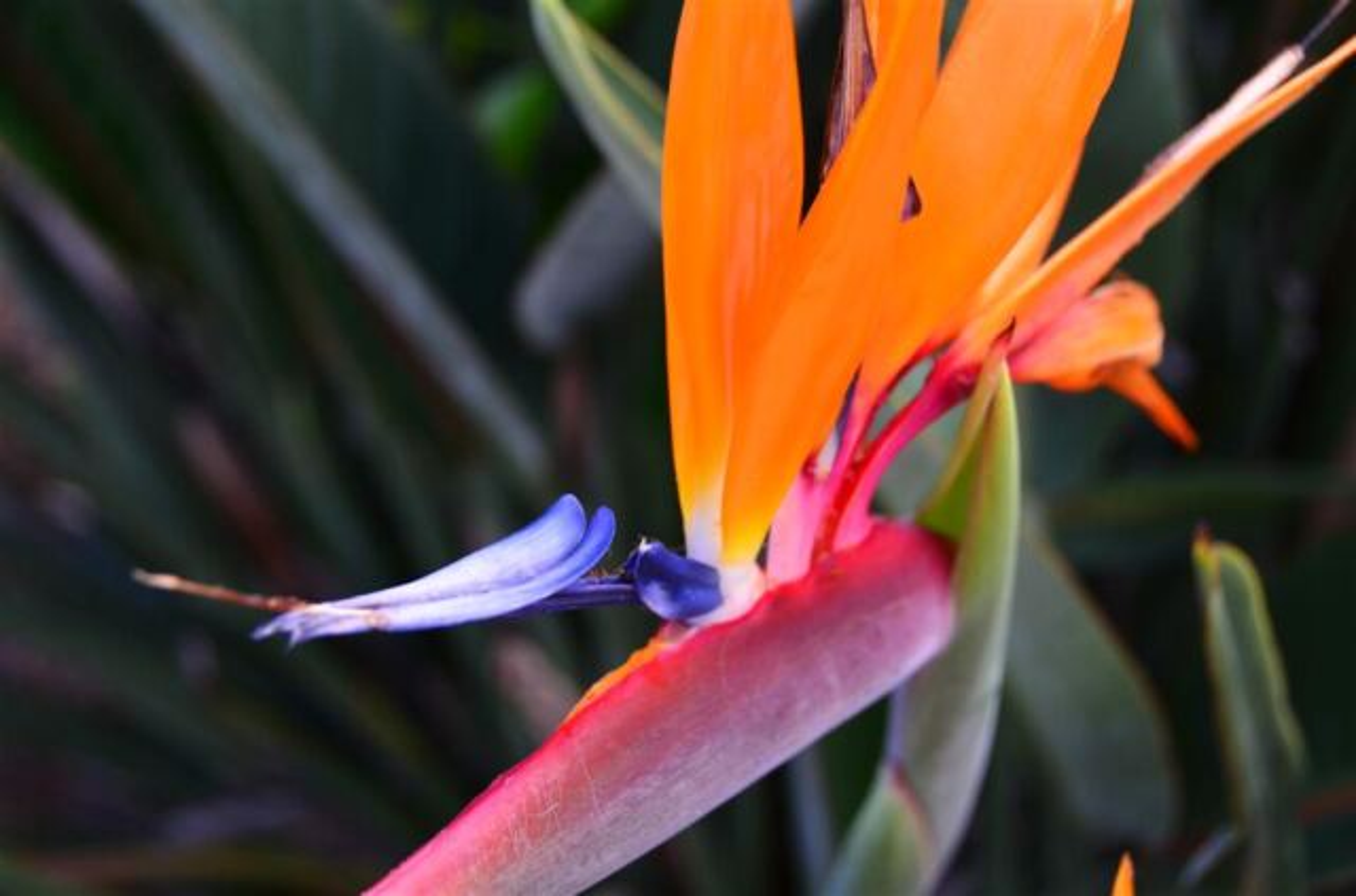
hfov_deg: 27.1
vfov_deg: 18.1
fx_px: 2817
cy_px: 448
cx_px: 678
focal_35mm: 75
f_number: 4.8
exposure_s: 1/250
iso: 400
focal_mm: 50
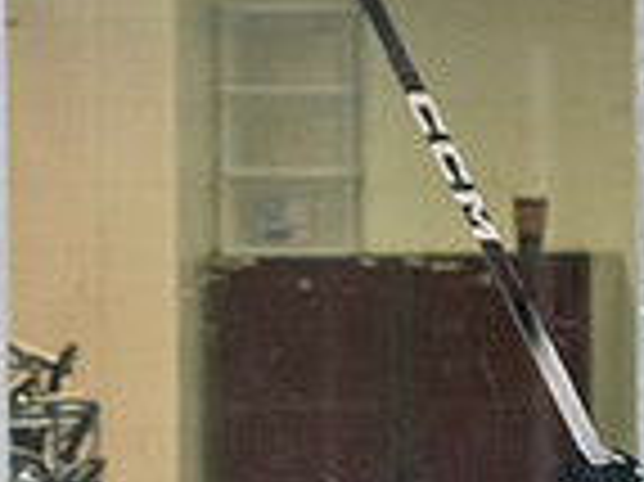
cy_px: 903
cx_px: -116
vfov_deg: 1.9
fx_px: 14555
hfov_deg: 2.5
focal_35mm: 783
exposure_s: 1/640
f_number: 3.2
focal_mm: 122
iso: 2000
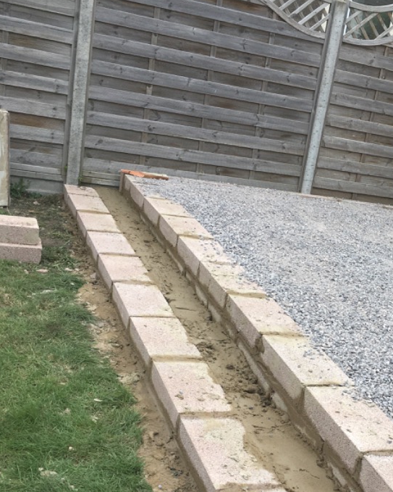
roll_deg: -11.8
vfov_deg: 36.9
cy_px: 334
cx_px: 321
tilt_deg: -19.2
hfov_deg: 29.5
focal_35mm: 50
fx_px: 727
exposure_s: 1/199
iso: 25
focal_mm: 4.15
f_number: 2.2
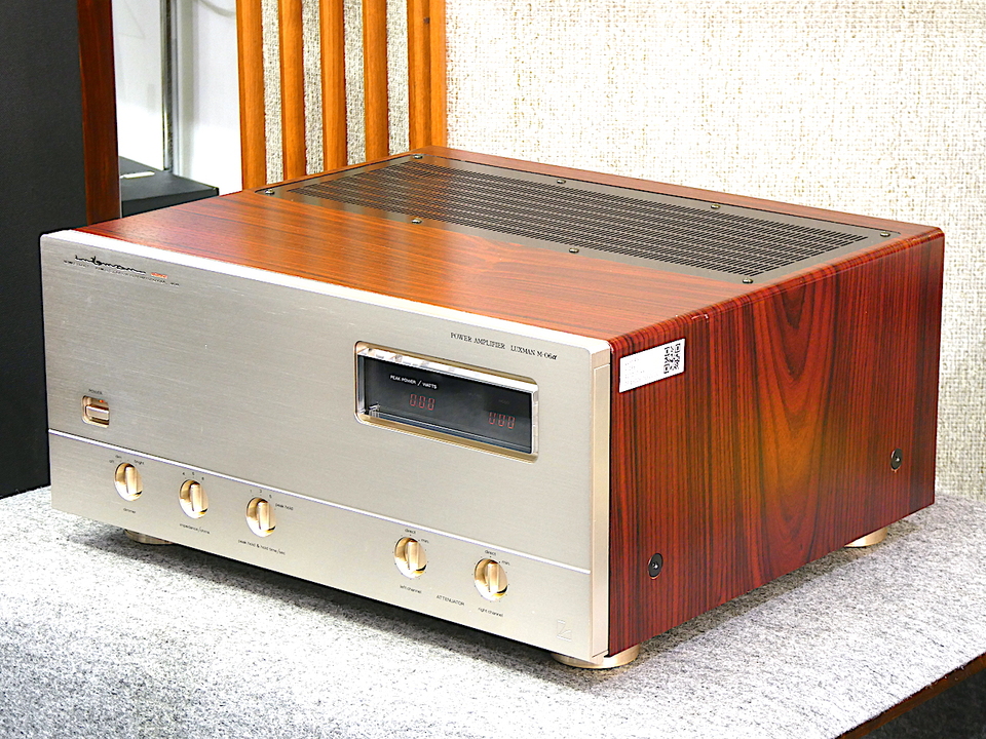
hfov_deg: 20.0
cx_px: 493
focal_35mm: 98
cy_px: 370
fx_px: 2791
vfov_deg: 15.1
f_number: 5
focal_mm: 17.5
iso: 200
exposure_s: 1/3.2
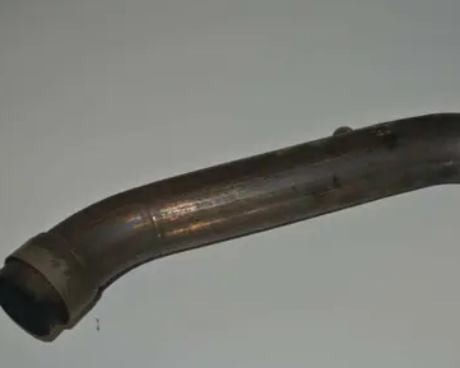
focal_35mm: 56
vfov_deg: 27.1
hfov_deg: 33.3
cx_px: 306
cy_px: 223
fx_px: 763
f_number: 4.2
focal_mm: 15.1
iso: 200
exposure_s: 1/60
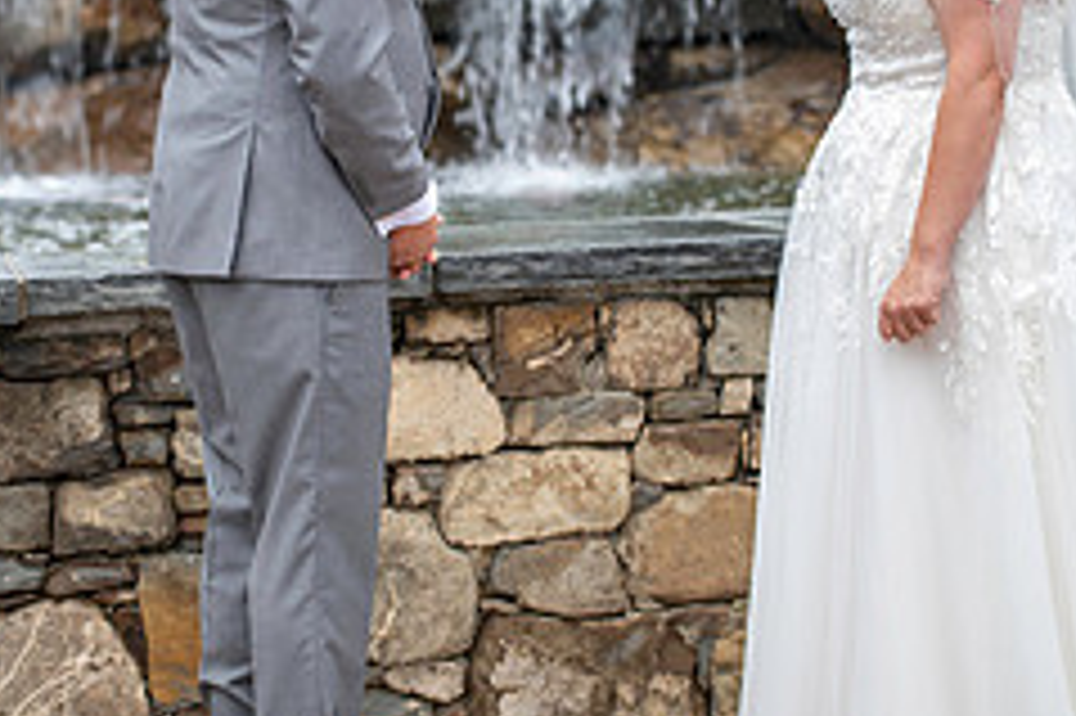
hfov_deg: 12.1
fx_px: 5077
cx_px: 518
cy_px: 176
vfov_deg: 8.1
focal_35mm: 170
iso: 100
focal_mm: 70
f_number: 2.8
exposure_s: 1/125
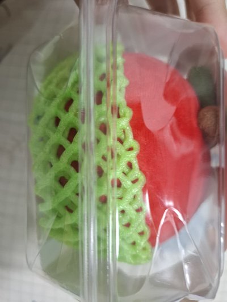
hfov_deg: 58.9
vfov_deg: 73.9
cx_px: 114
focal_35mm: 23
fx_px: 201
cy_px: 151
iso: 400
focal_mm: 5.54
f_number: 1.8
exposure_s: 1/24
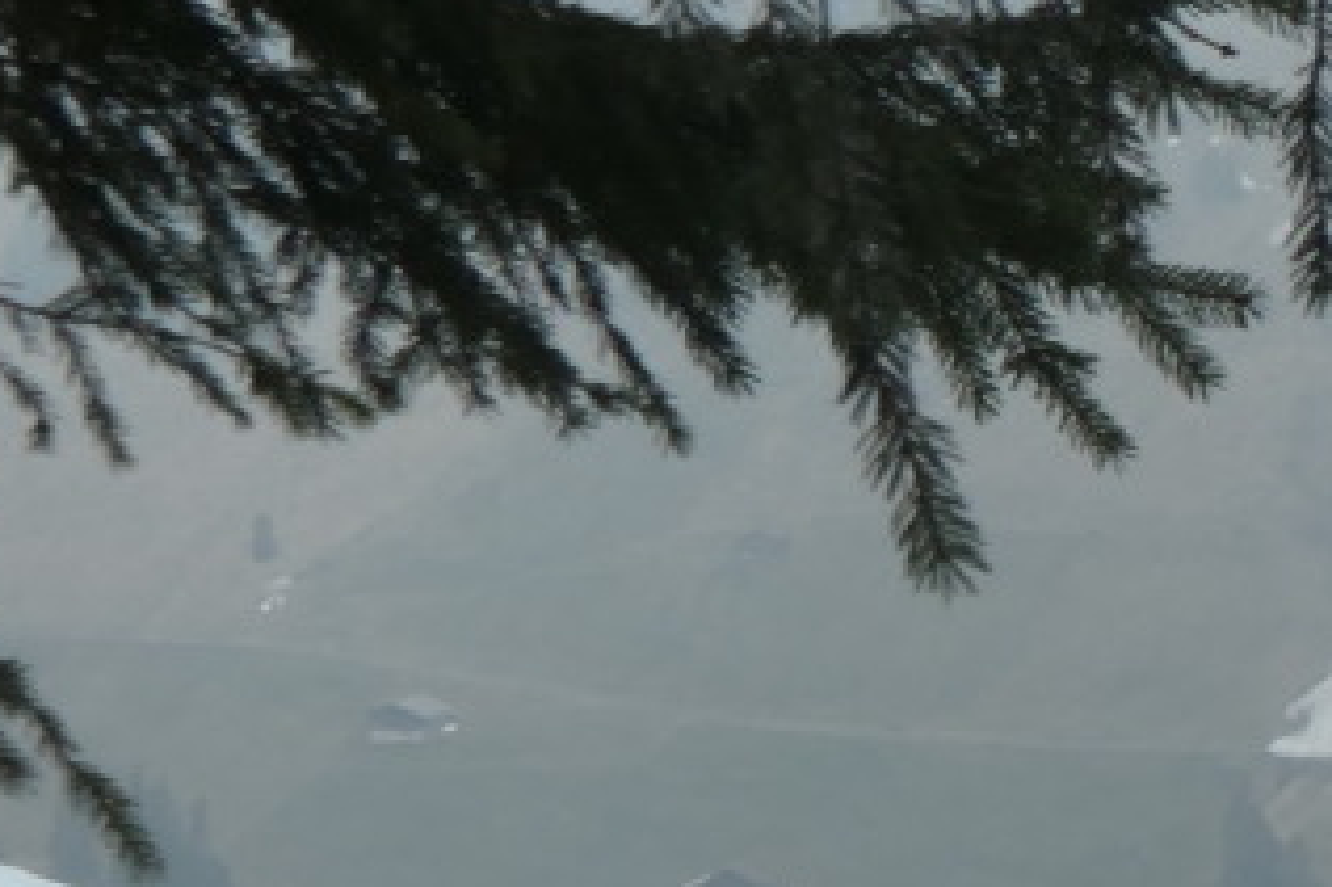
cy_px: 1354
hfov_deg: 9.6
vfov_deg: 7.0
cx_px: 2954
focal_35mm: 194
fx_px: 7174
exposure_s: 1/800
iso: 200
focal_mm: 15.1
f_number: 5.6
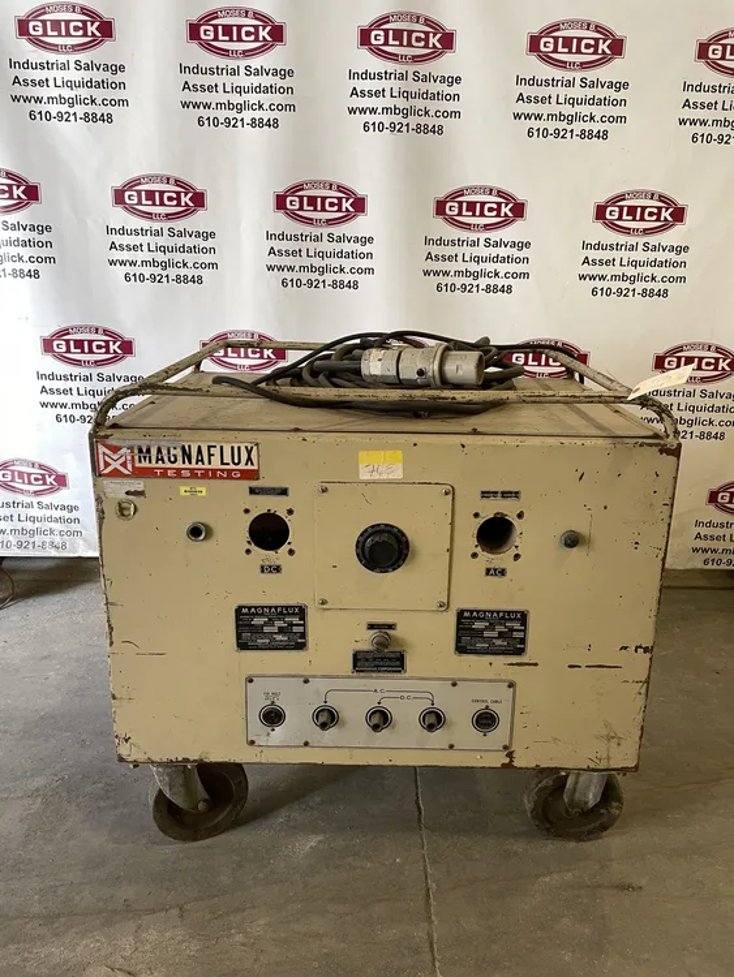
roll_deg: -1.1
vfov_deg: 67.3
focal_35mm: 26
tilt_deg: -16.3
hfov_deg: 53.1
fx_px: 735
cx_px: 367
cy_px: 488
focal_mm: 4.2
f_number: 1.6
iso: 100
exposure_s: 1/60
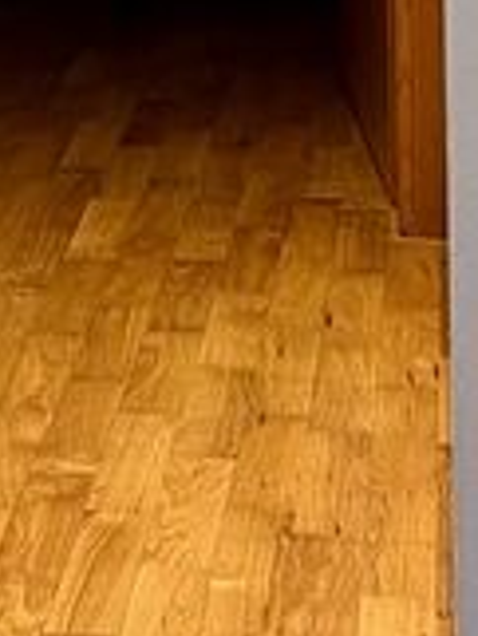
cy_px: -1027
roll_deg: +0.2
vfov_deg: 9.2
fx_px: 3420
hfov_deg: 8.0
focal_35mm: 186
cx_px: 111
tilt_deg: +7.2
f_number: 1.5
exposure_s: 1/50
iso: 100
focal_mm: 5.7
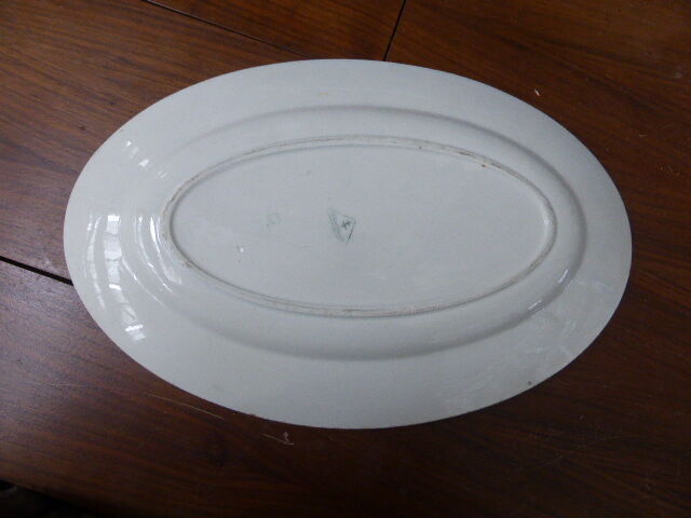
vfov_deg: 54.9
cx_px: 346
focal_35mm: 25
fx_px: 499
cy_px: 259
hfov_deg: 69.4
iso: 400
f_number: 3.3
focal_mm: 4.3
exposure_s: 1/60
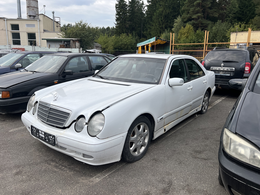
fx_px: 195
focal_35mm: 26
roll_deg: -0.6
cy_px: 98
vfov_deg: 53.1
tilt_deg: -9.8
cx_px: 130
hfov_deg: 67.3
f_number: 1.5
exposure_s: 1/1468
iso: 50
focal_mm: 5.7
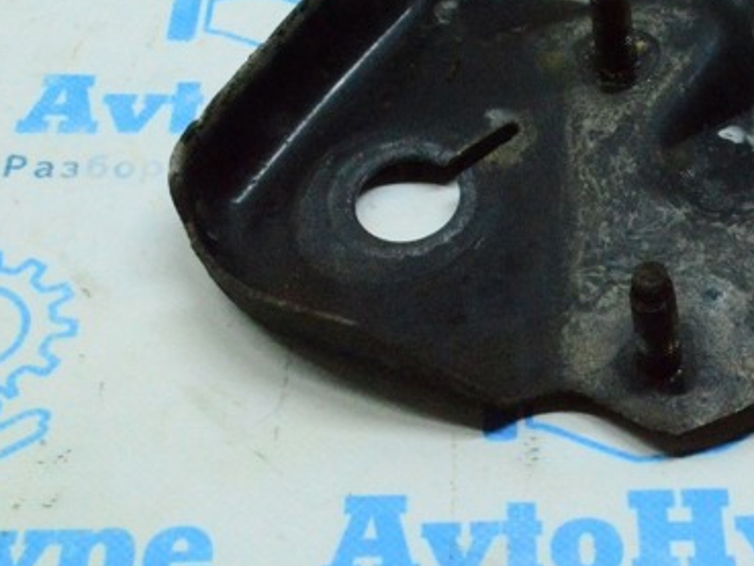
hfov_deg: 22.6
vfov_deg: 17.3
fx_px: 1852
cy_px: 177
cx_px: 629
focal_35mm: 85
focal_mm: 34
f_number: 29
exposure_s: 1/60
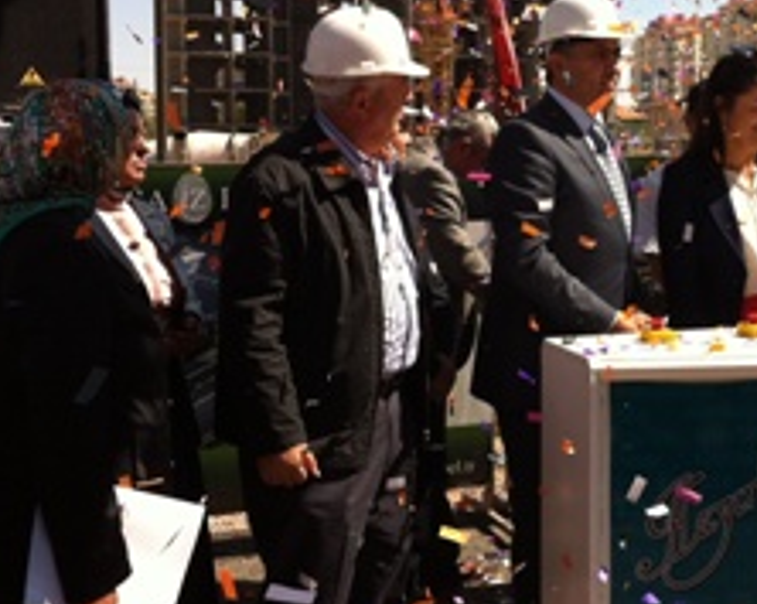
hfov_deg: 27.1
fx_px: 1544
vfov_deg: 22.0
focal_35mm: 69
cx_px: 583
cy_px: 179
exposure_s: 1/1077
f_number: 2.8
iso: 80
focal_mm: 3.85
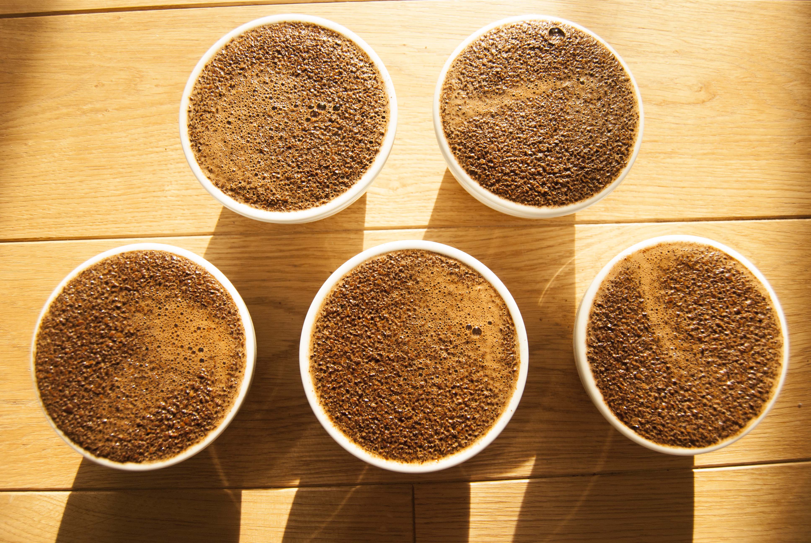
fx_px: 609
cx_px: 406
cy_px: 272
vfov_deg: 48.0
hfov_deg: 67.3
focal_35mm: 27
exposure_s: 1/125
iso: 200
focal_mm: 18
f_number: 5.6
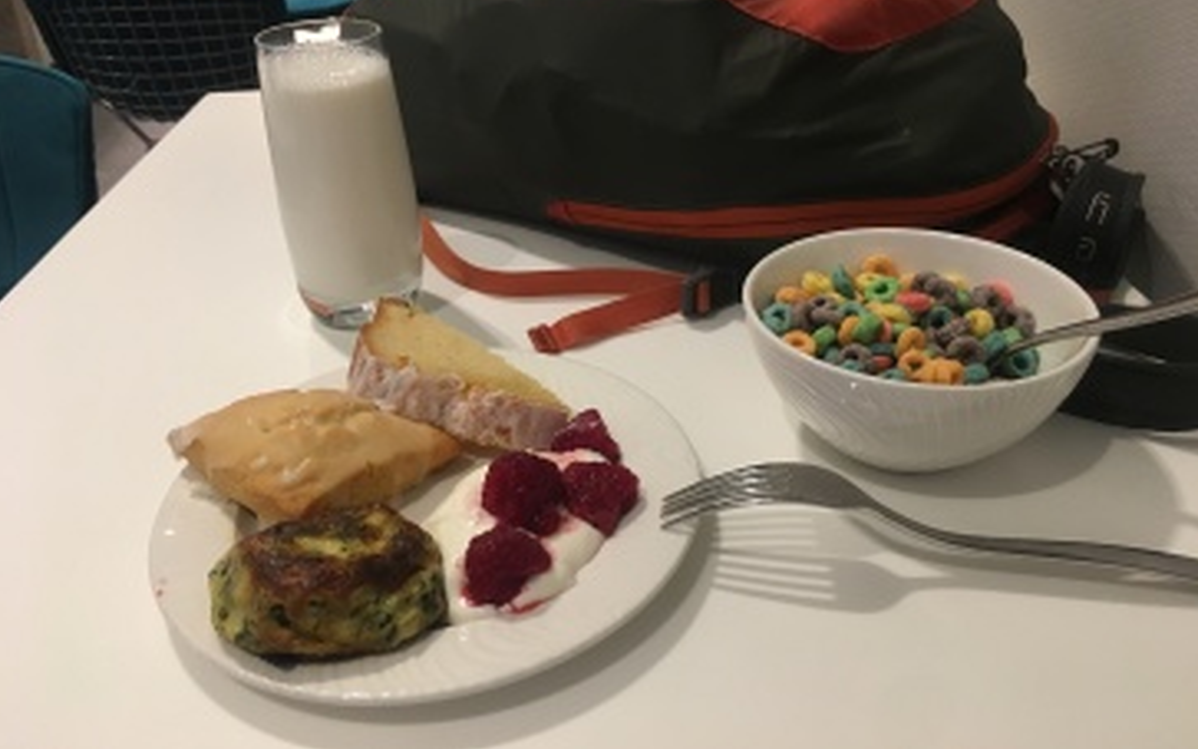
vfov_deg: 40.4
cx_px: 597
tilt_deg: -27.9
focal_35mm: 31
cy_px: 300
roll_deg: +2.8
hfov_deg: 61.2
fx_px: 1012
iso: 125
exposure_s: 1/30
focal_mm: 4.15
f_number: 2.2
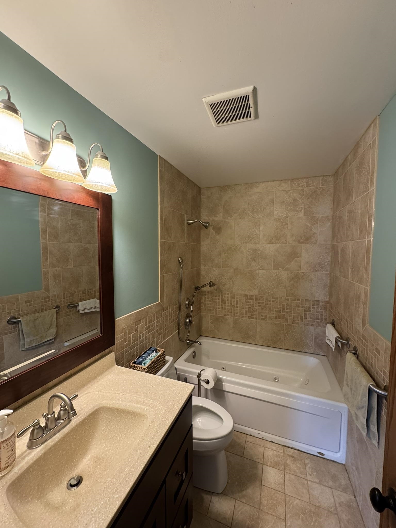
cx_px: 198
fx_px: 214
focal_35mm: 14
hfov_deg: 85.7
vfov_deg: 102.1
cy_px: 264
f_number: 2.2
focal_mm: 2.22
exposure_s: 1/60
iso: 250
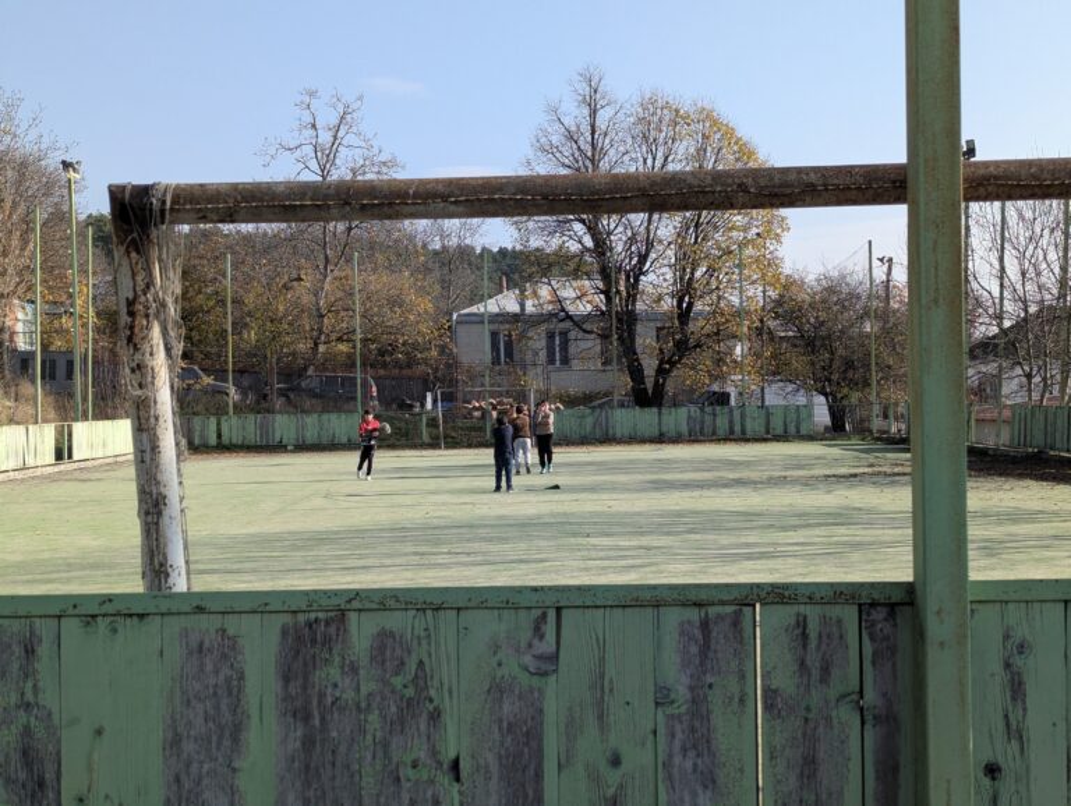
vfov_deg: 30.3
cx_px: 536
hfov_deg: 39.6
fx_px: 1487
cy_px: 403
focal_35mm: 48
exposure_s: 1/1433
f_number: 1.85
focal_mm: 6.81
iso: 48
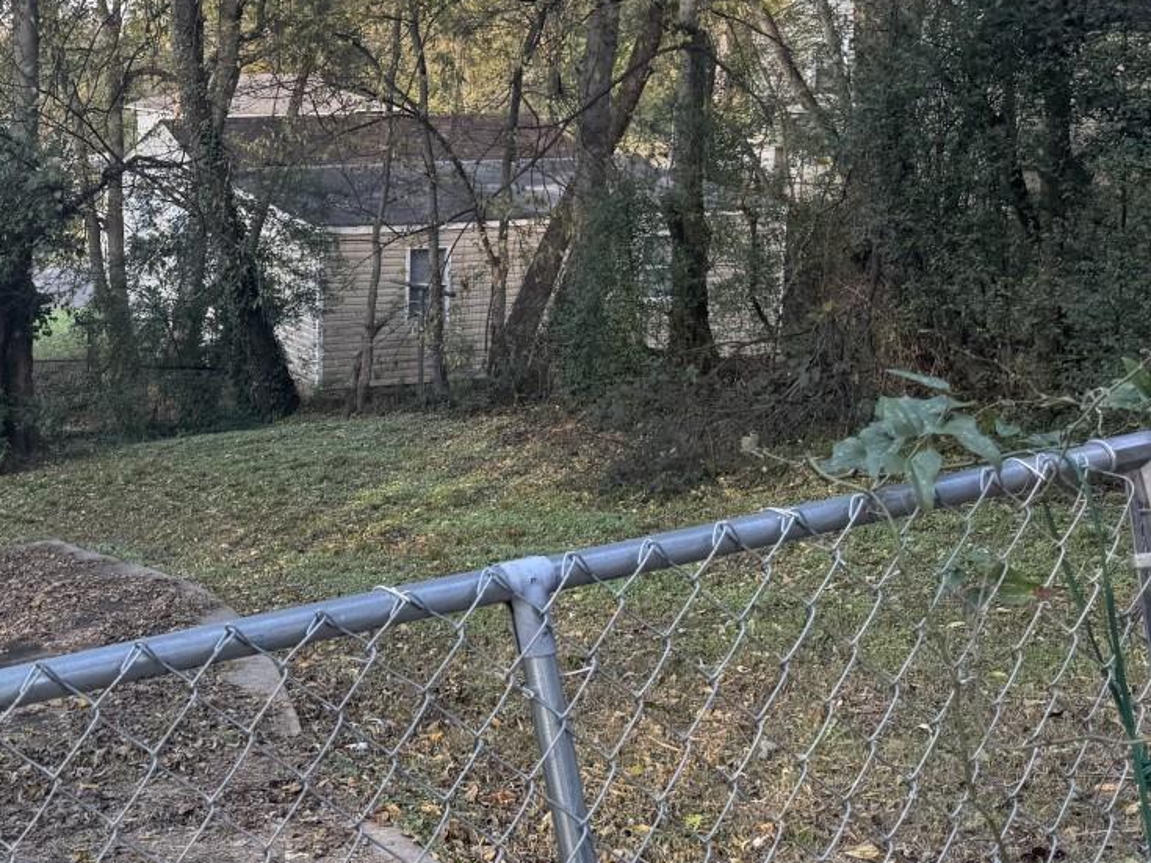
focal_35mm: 47
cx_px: 74
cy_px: 202
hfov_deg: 37.3
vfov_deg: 30.3
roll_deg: +0.7
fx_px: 1563
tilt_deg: -4.6
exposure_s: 1/258
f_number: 1.78
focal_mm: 6.76
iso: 80
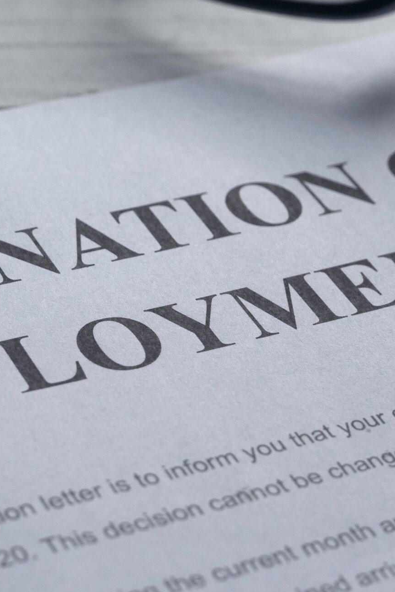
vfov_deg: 13.9
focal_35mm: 148
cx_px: -14
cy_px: 278
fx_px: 2434
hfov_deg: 9.2
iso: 200
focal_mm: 34
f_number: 5
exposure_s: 1/125
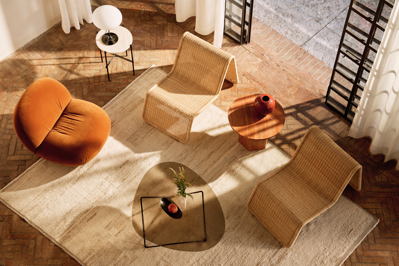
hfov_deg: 31.1
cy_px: 133
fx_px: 718
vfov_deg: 21.0
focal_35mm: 65
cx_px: 200
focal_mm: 64.8
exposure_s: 1/125
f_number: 6.3
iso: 640
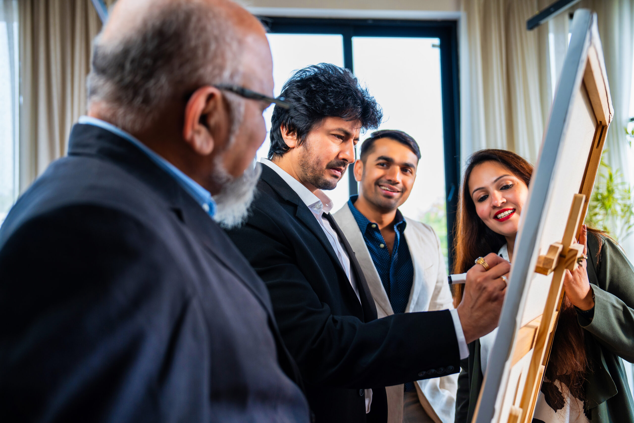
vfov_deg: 38.9
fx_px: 599
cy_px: 212
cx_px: 317
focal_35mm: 34
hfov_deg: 55.8
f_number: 2.8
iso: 320
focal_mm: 34
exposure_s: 1/320
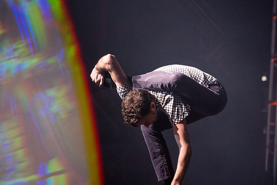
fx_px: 1154
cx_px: 138
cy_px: 92
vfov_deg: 9.2
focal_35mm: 150
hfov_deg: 13.7
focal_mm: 150
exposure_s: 1/400
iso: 1600
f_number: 2.8
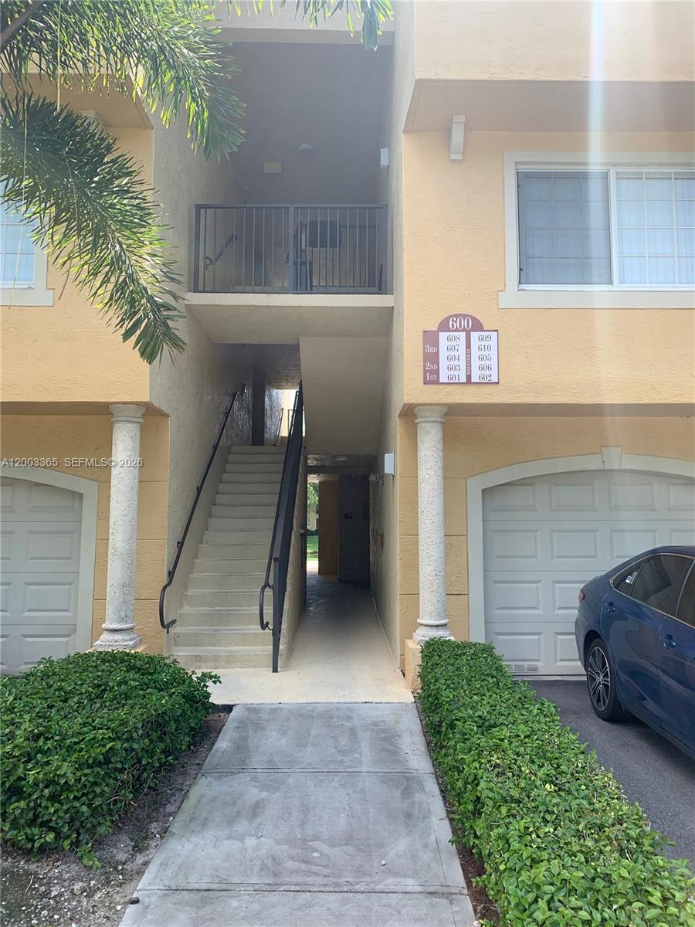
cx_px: 348
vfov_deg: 67.3
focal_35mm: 26
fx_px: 696
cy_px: 464
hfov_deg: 53.1
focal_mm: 4.25
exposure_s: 1/570
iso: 25
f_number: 1.8
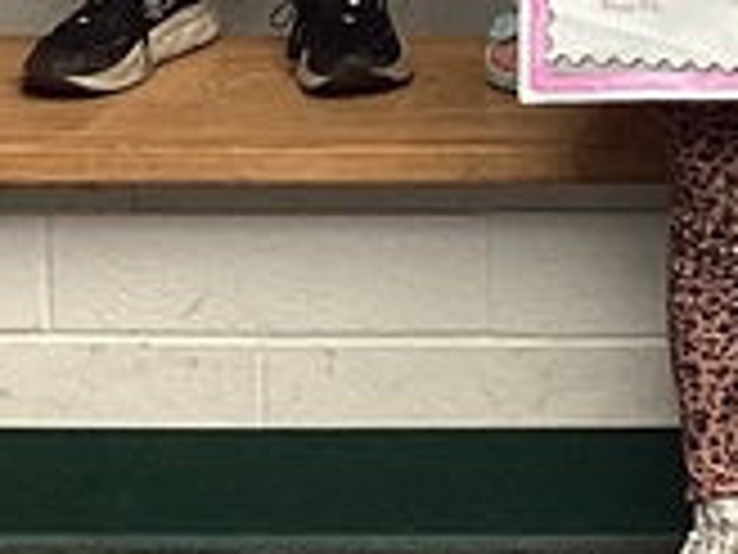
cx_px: 1350
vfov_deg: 7.3
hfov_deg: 9.7
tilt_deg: -9.2
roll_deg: -2.2
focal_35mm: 194
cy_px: -613
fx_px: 4136
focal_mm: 3.3
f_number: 2.4
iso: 64
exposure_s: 1/50
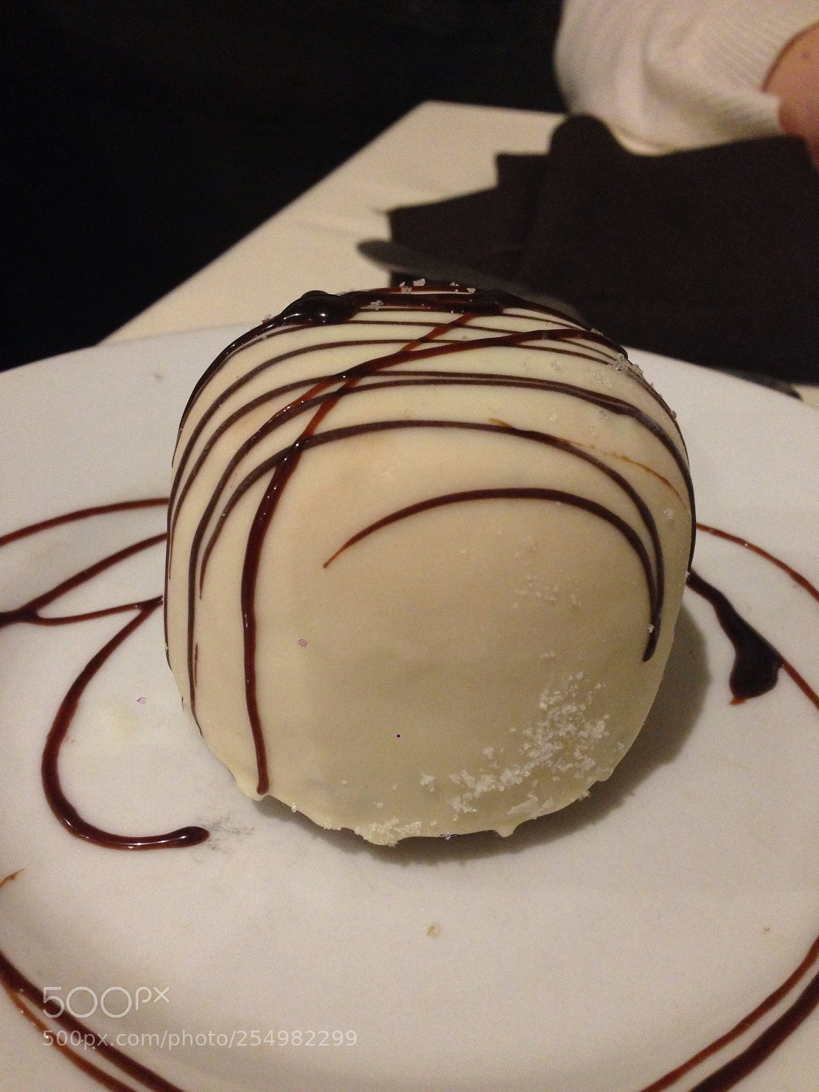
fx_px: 1041
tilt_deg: -32.6
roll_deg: -3.3
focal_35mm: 33
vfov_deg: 55.4
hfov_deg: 42.9
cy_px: 546
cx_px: 410
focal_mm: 4.12
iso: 320
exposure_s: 1/20
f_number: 2.4
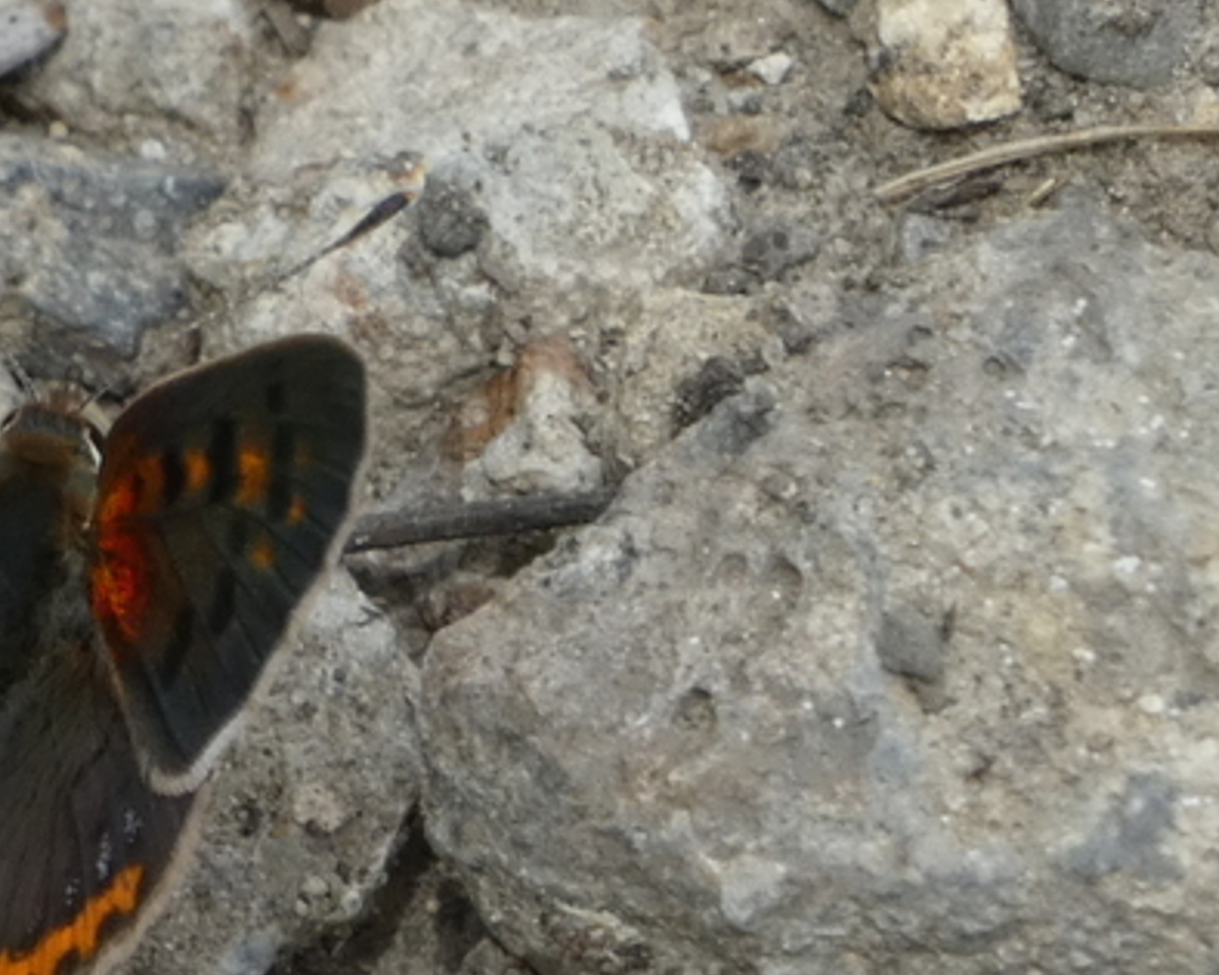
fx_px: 32606
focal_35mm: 904
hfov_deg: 2.1
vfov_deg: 1.7
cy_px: 570
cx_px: 8
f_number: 5.6
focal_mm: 76.7
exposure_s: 1/250
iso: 125
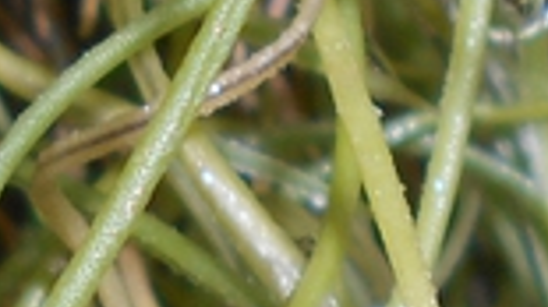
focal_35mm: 216
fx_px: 3137
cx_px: 131
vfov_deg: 5.5
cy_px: 695
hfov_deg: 10.0
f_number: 8.5
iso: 80
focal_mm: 5.1
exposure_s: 1/30
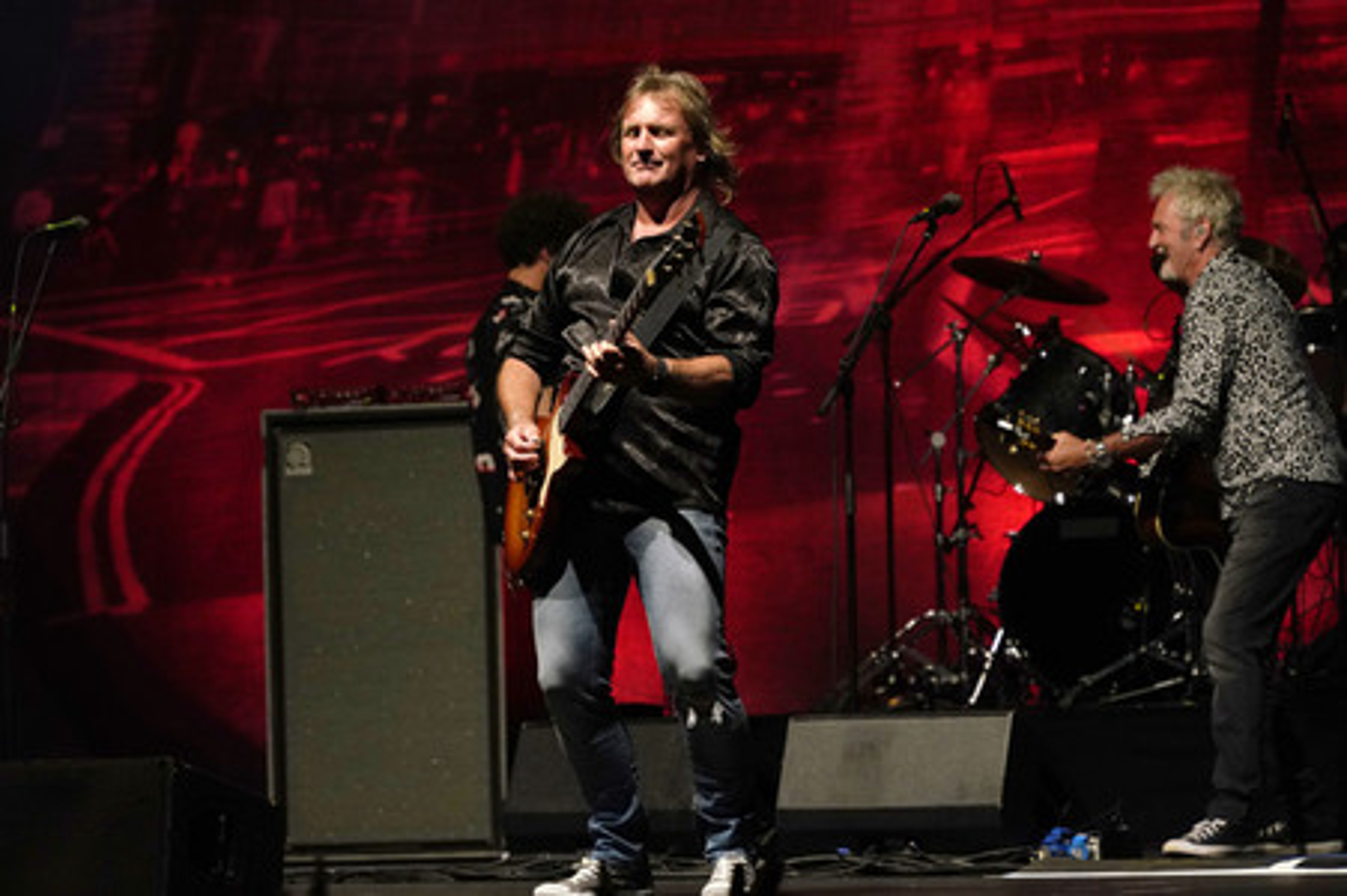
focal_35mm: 166
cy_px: 448
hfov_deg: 12.4
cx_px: 674
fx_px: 6206
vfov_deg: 8.3
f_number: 5.6
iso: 1600
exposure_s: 1/100
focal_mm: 166
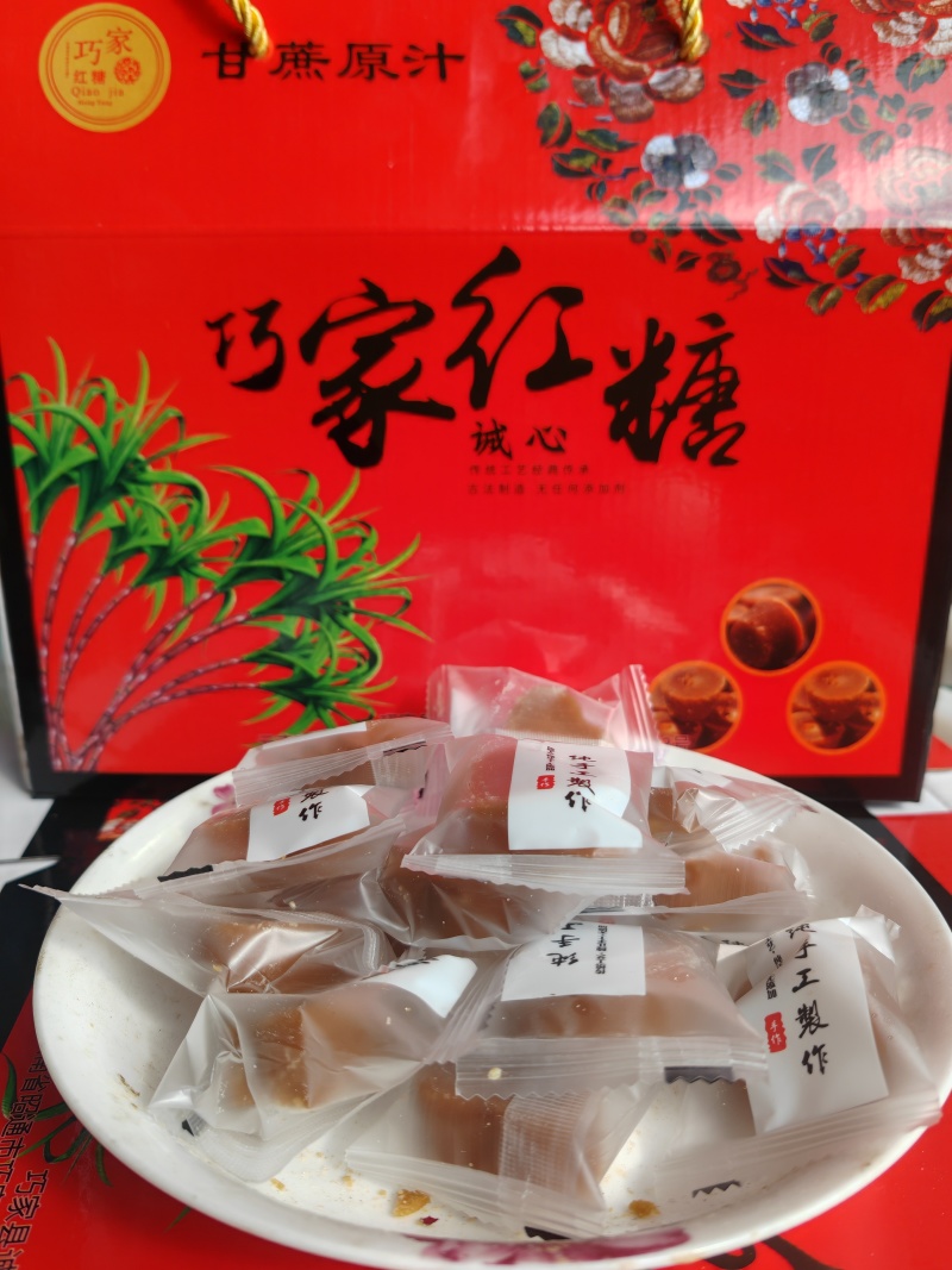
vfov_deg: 65.3
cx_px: 476
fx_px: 990
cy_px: 635
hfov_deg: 51.3
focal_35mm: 27
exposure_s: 1/240
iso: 50
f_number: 1.9
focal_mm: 6.12
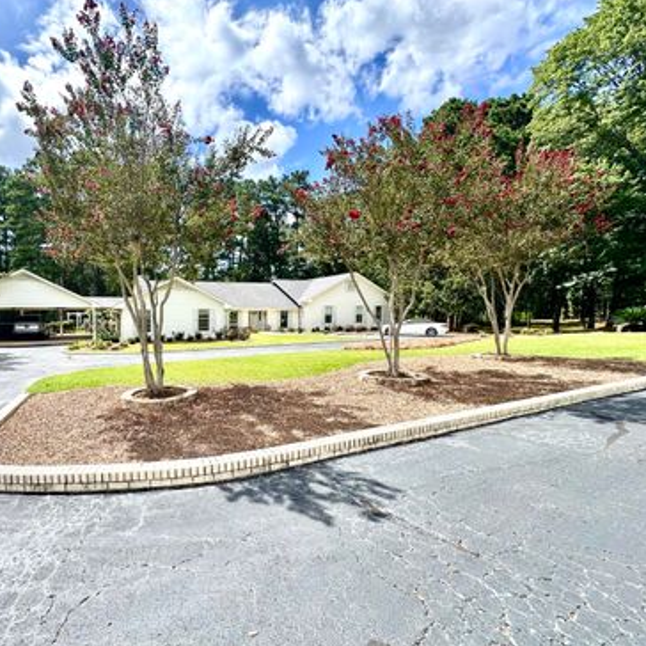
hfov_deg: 81.2
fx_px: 359
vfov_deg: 84.0
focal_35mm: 17
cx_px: 217
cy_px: 327
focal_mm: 2.22
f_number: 2.2
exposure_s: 1/1511
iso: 50
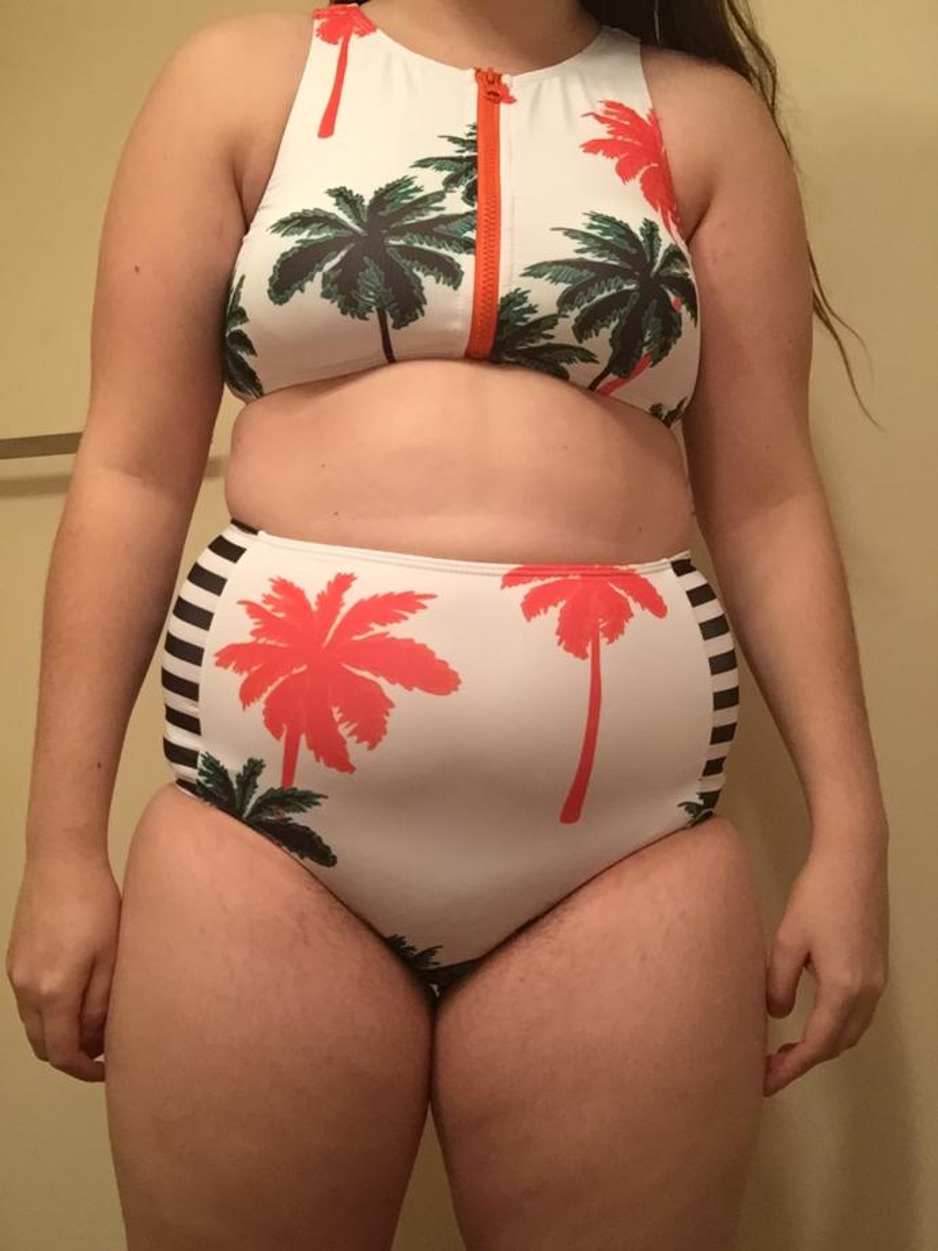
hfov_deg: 45.4
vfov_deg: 58.4
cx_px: 469
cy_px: 626
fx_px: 1120
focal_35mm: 31
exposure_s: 1/30
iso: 250
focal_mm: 2.65
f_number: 2.2
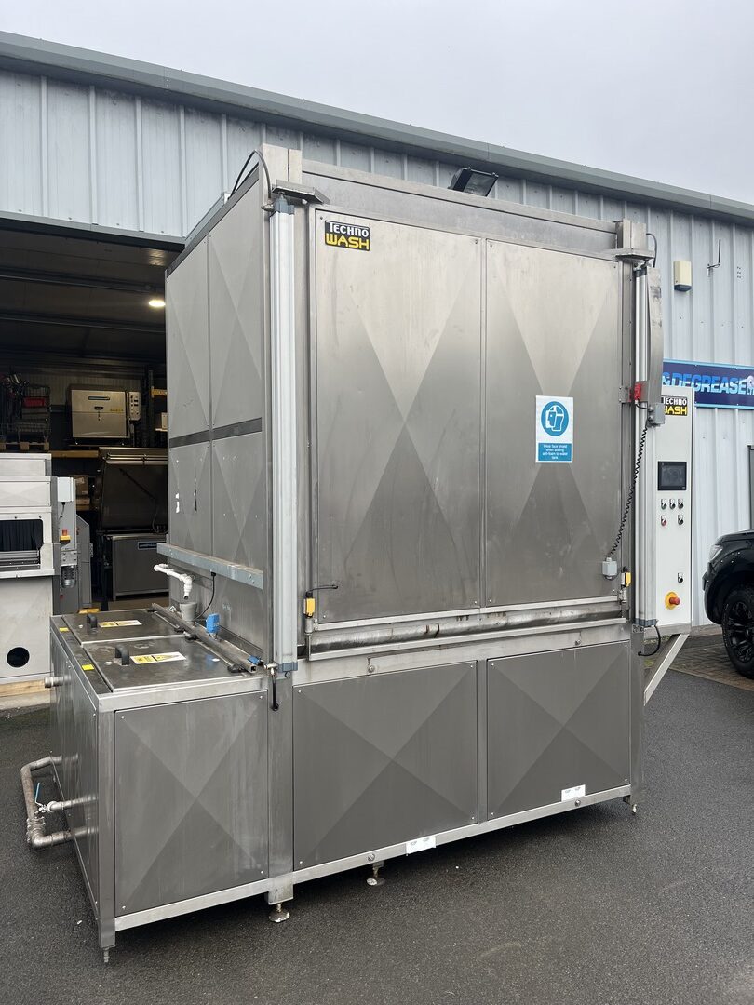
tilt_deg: +2.7
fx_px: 755
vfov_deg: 67.3
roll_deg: +2.3
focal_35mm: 26
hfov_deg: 53.1
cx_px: 377
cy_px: 502
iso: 50
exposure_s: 1/300
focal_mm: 5.1
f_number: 1.6
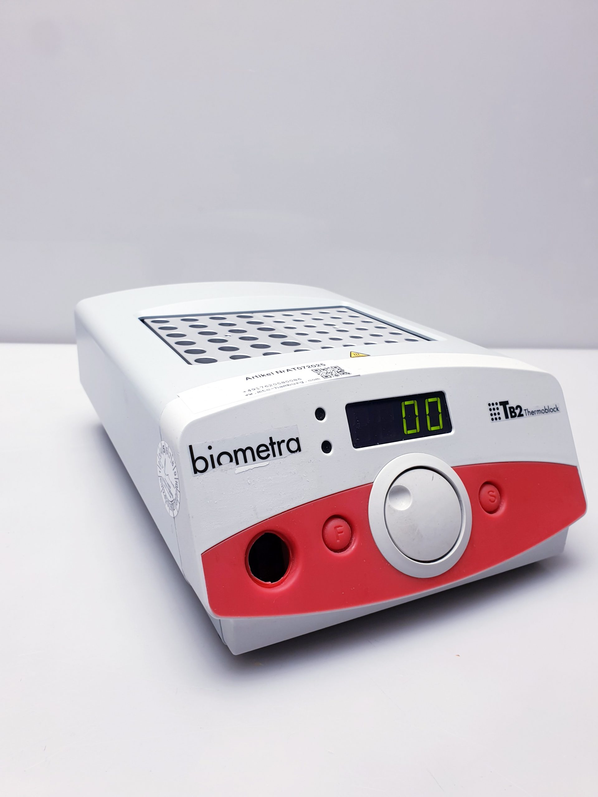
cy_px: 398
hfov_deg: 53.1
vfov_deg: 67.3
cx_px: 299
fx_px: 599
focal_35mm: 26
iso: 80
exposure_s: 1/100
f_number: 2.4
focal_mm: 4.3
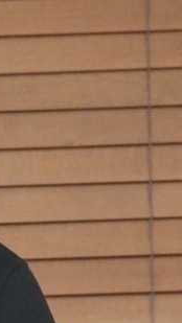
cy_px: 332
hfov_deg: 1.9
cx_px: -186
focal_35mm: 640
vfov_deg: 3.4
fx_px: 5487
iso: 4000
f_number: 6.3
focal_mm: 105
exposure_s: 1/125
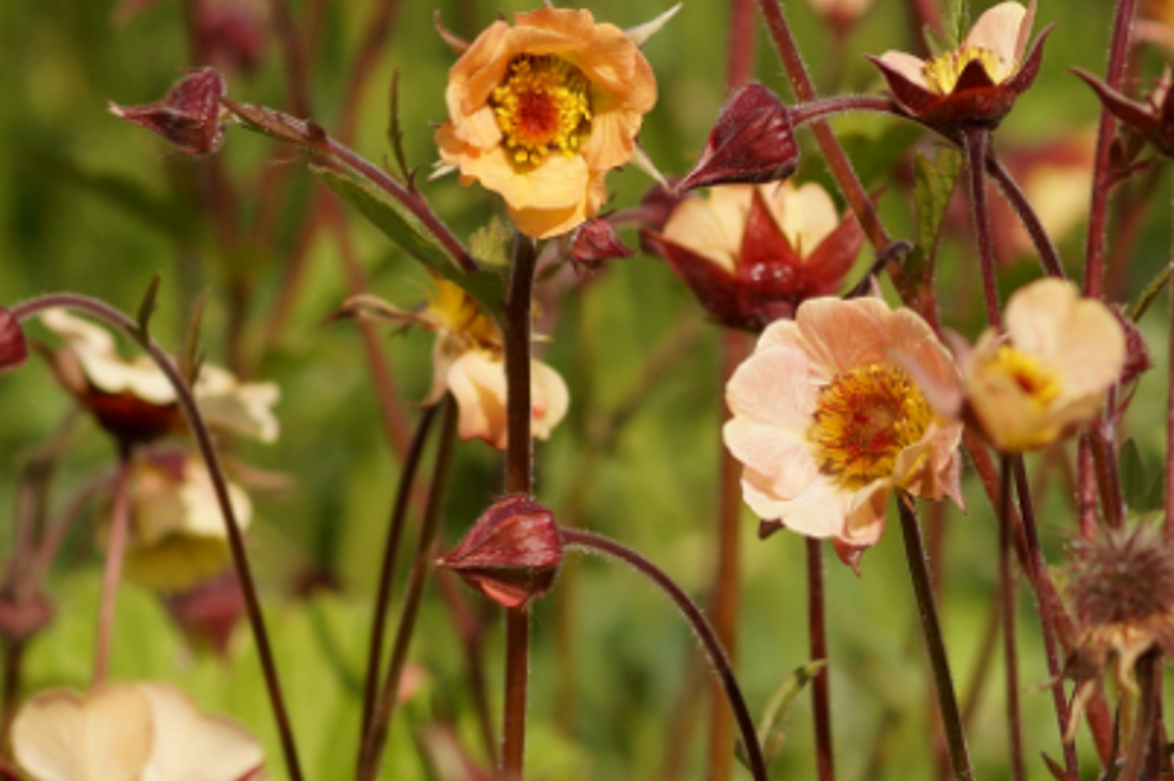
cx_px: 1241
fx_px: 14565
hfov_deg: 4.6
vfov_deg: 3.1
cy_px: 519
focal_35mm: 447
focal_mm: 100
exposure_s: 1/500
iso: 100
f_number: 5.6
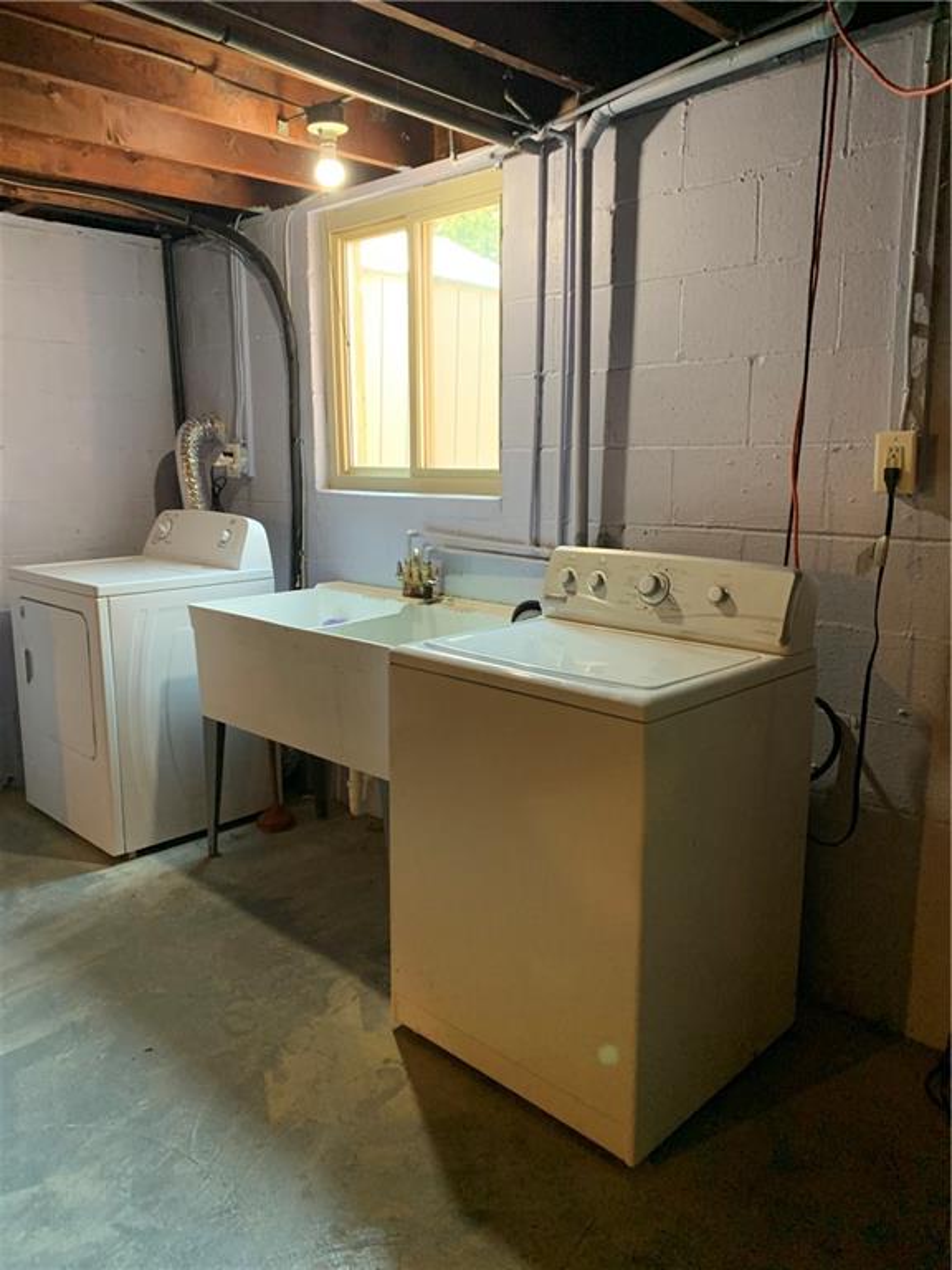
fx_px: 953
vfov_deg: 67.3
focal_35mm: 26
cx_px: 476
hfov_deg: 53.1
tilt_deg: -7.8
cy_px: 635
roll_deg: -1.2
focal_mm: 4.25
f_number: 1.8
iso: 250
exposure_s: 1/60
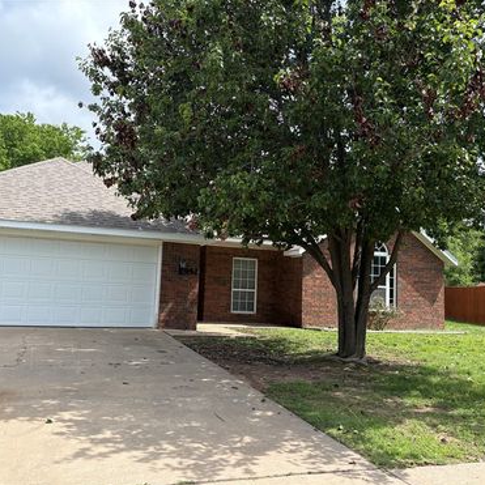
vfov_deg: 52.5
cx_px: 220
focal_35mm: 31
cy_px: 244
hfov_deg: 52.5
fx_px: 491
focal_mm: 5.96
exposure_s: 1/1751
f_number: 1.6
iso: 64
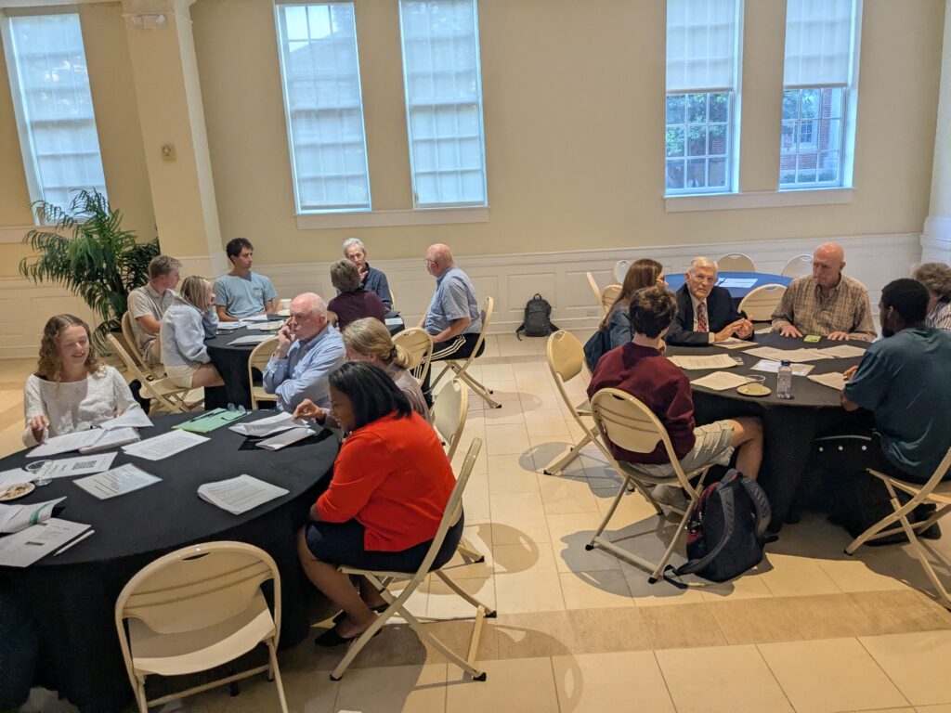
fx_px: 742
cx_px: 476
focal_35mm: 27
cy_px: 356
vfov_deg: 51.4
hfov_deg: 65.3
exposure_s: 1/99.9
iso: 291
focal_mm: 4.38
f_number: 1.73
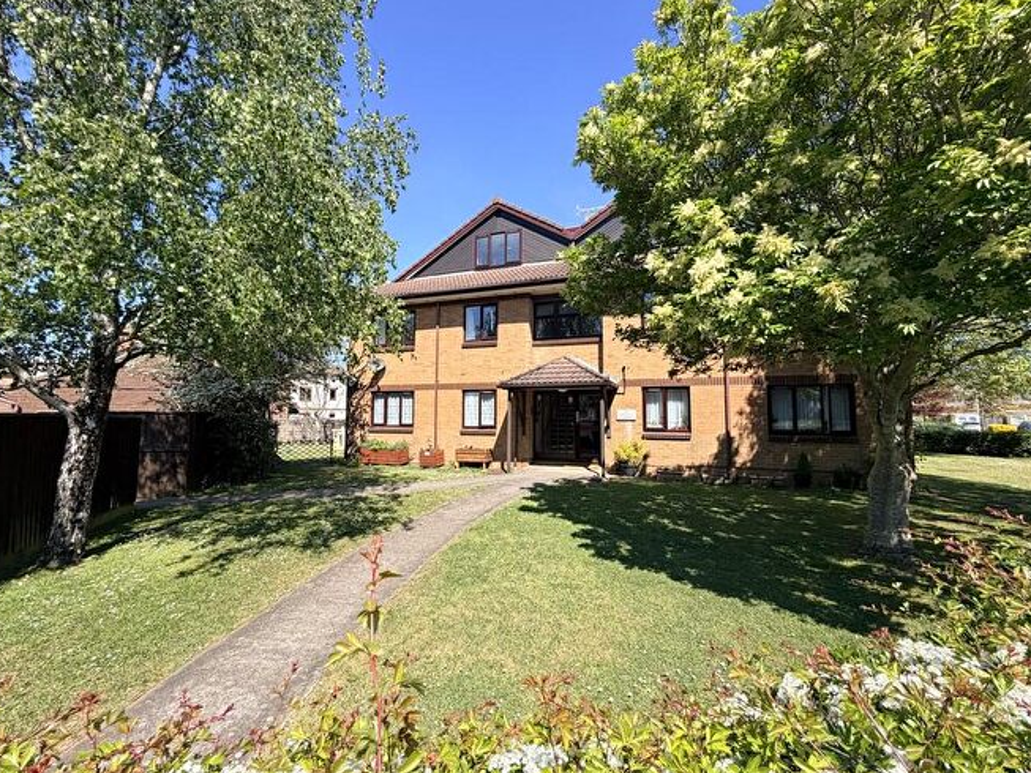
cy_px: 386
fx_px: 447
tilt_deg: +4.4
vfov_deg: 81.8
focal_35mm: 15
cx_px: 507
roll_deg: +0.2
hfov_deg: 98.2
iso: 40
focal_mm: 2.22
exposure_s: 1/770
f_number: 2.2
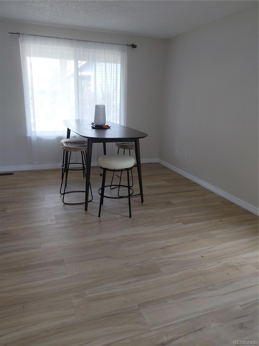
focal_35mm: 25
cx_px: 130
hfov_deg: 54.9
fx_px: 249
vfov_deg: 69.4
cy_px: 173
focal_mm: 4.69
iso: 125
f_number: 1.8
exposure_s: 1/120
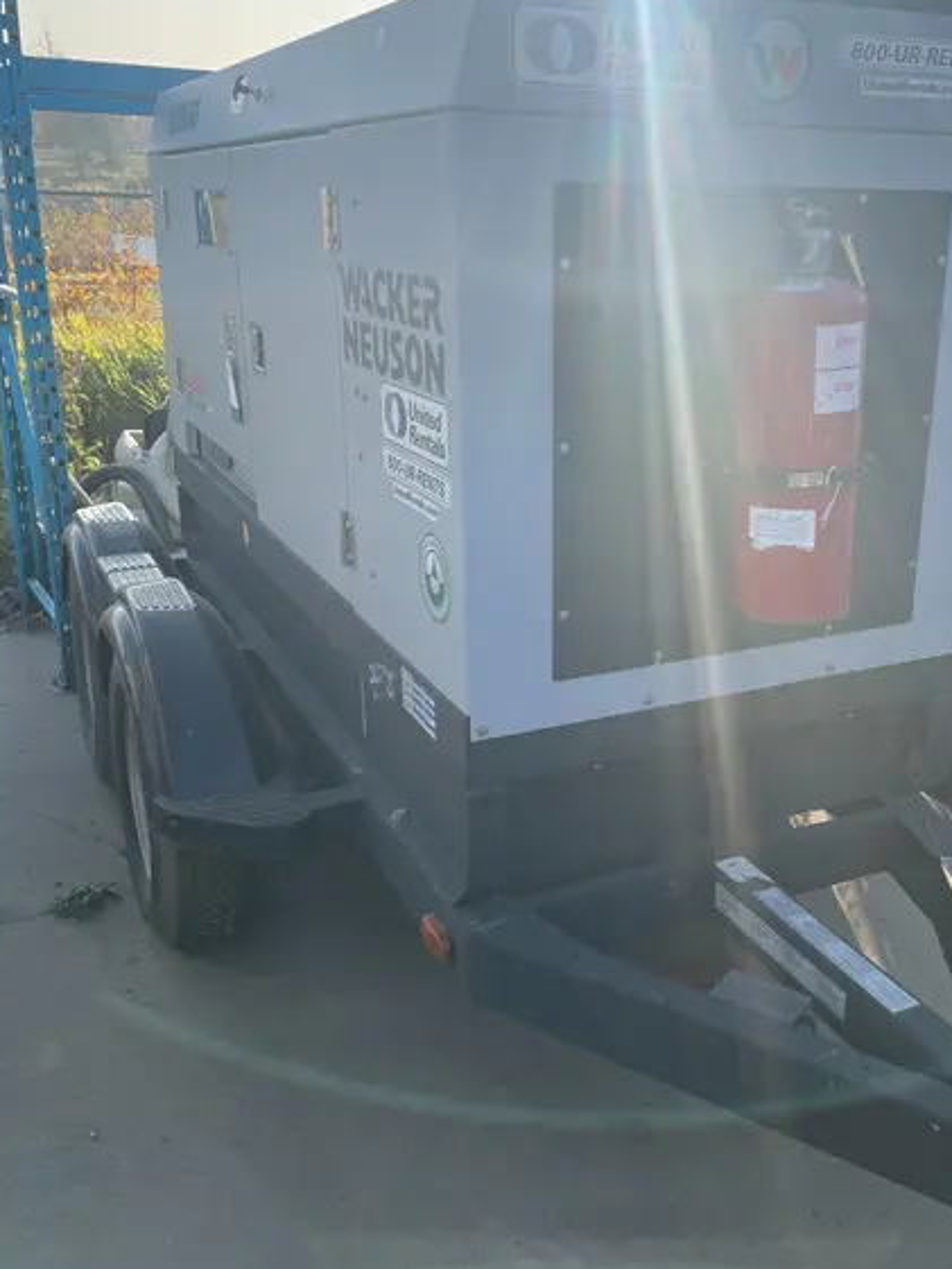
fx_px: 1246
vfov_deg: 53.9
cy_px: 607
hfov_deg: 41.5
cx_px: 604
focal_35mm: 34
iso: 50
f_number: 1.6
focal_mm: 4.2
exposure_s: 1/2353
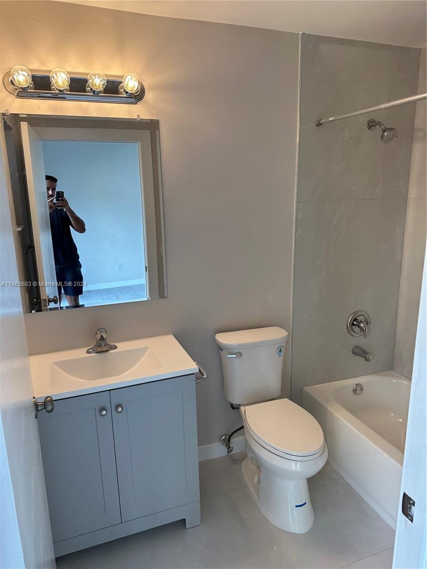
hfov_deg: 56.8
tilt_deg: -13.6
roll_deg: +0.6
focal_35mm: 24
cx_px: 214
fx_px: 395
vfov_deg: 71.6
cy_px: 284
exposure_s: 1/210
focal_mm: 6.86
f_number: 1.78
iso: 80
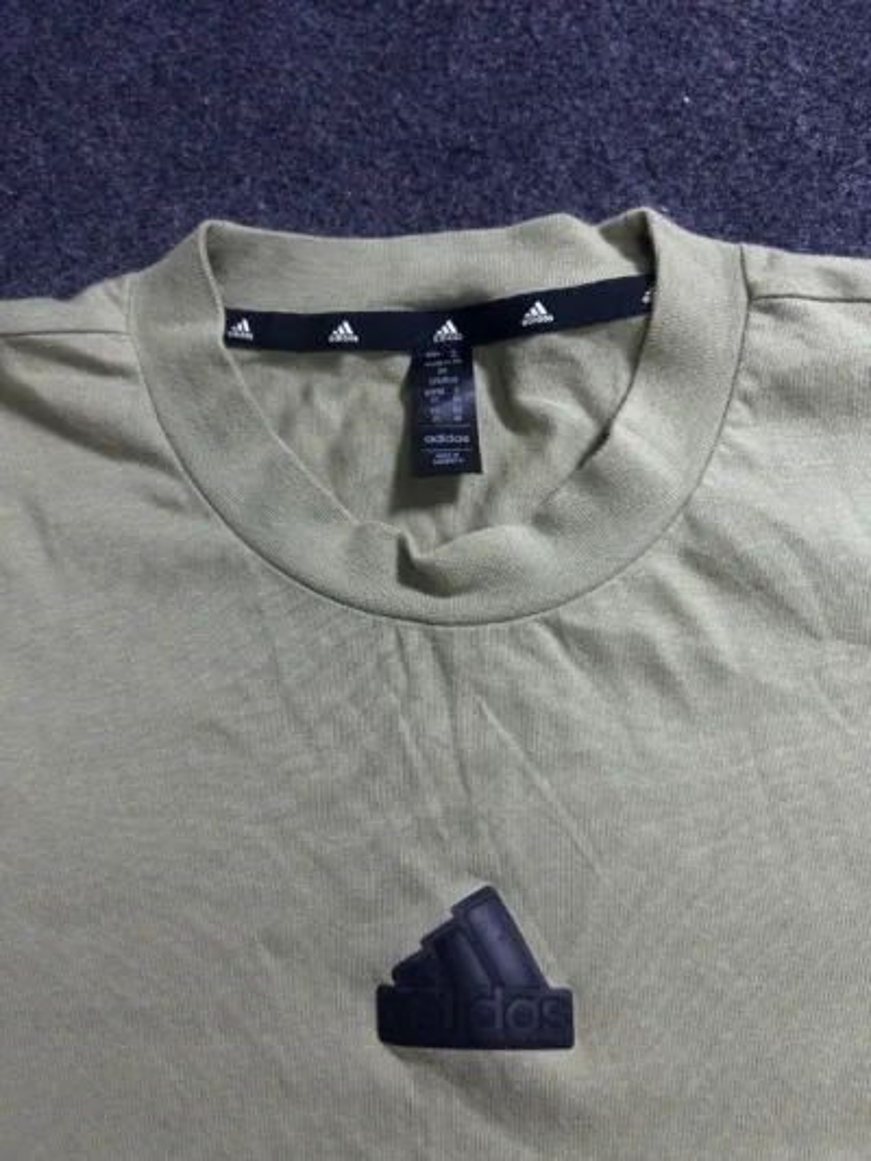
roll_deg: -0.4
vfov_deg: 67.3
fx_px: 872
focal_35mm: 26
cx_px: 436
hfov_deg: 53.1
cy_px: 580
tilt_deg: -44.3
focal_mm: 5.7
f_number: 1.5
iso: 160
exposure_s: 1/50
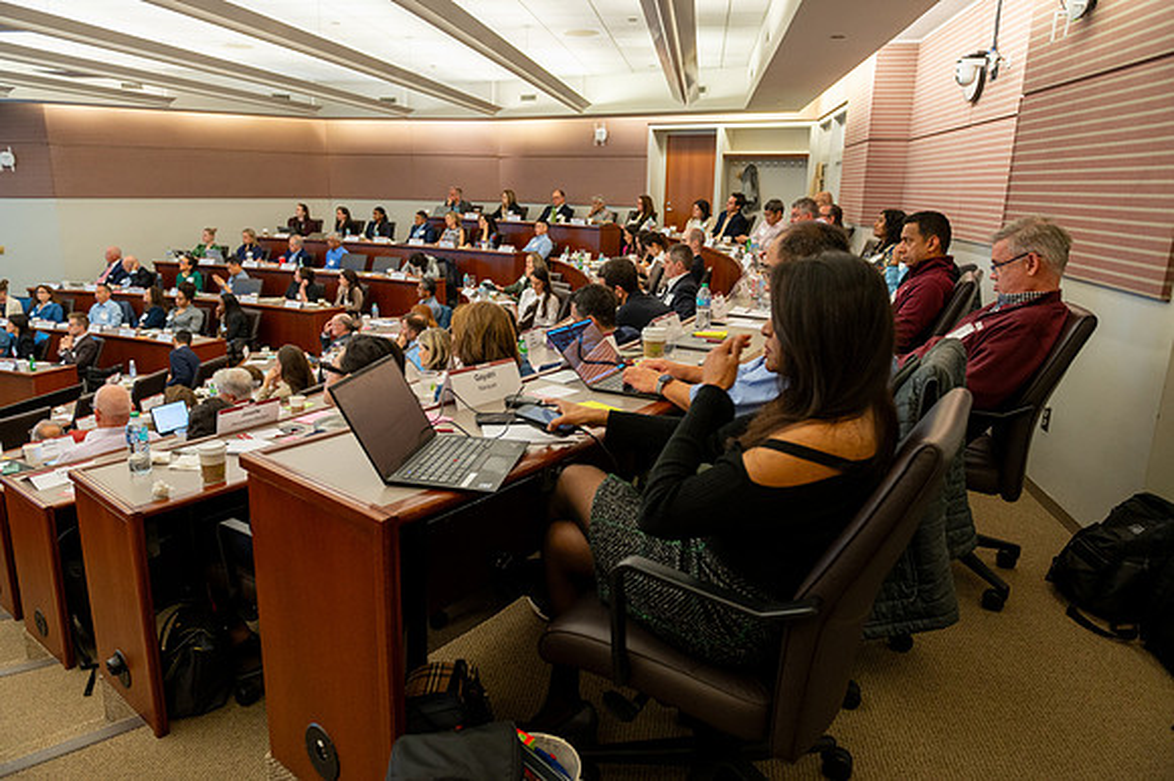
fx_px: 783
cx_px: 587
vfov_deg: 53.0
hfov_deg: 73.7
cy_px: 390
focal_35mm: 24
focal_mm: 24
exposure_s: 1/100
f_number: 4
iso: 1250
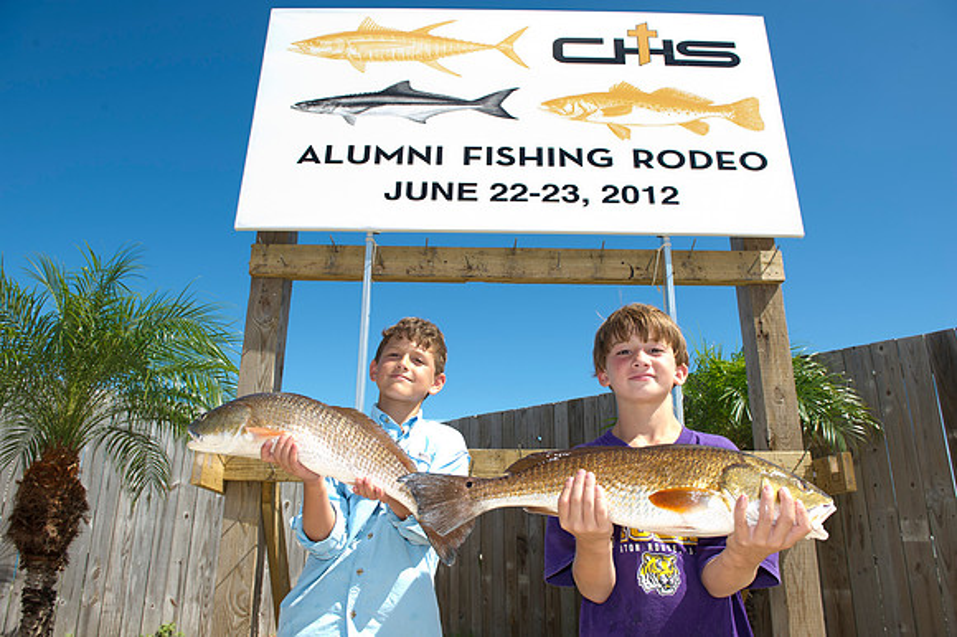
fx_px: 638
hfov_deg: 73.8
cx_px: 478
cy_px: 318
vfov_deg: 53.1
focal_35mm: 24
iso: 100
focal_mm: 24
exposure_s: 1/250
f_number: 6.3
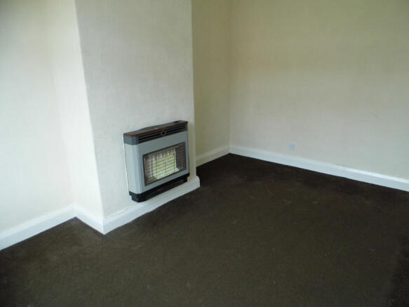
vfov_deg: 54.9
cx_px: 204
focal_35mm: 25
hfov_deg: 69.4
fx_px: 295
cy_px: 154
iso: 100
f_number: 3.1
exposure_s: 1/60
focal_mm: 4.5
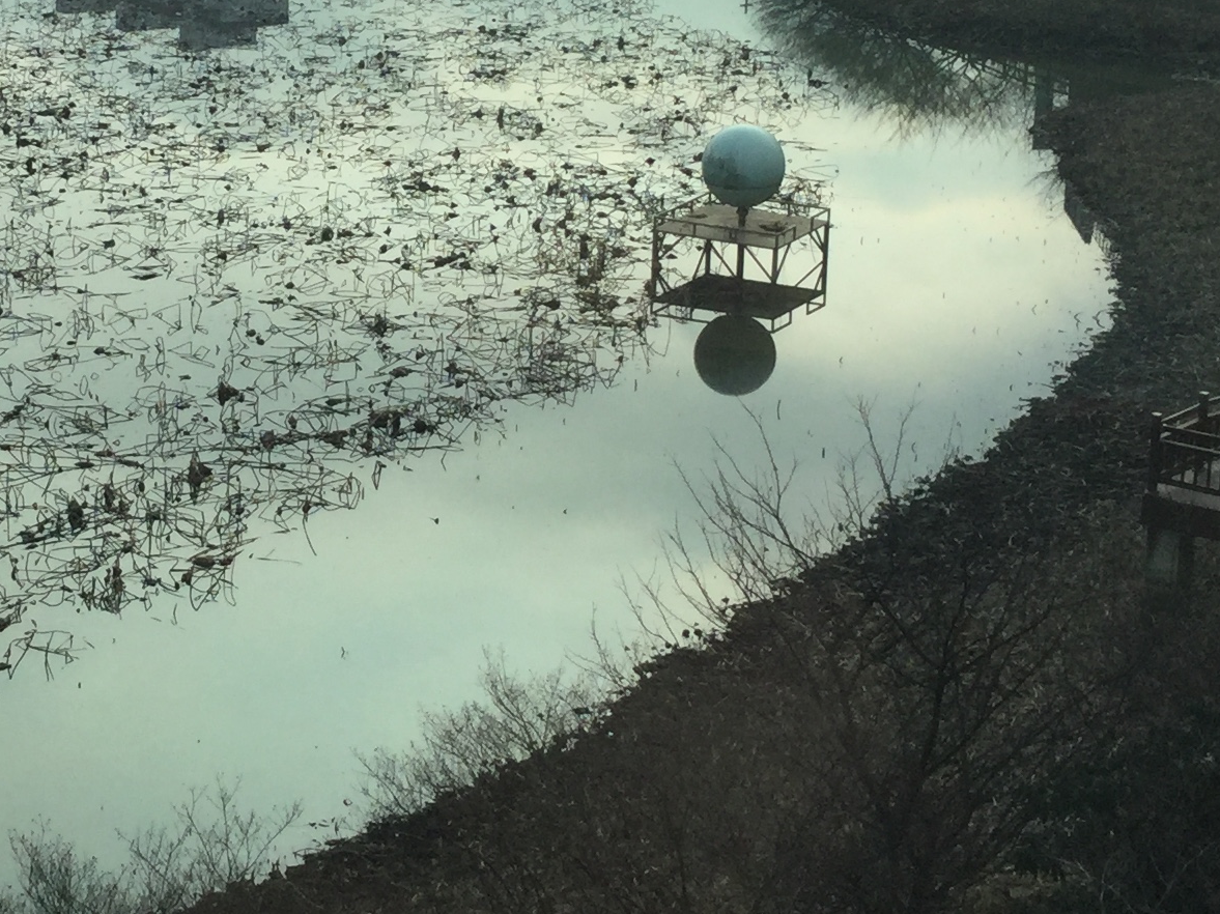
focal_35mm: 86
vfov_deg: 17.1
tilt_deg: -13.7
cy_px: 230
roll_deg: -1.2
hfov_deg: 22.7
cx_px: 394
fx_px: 3030
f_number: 2.4
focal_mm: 3.3
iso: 25
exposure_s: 1/849
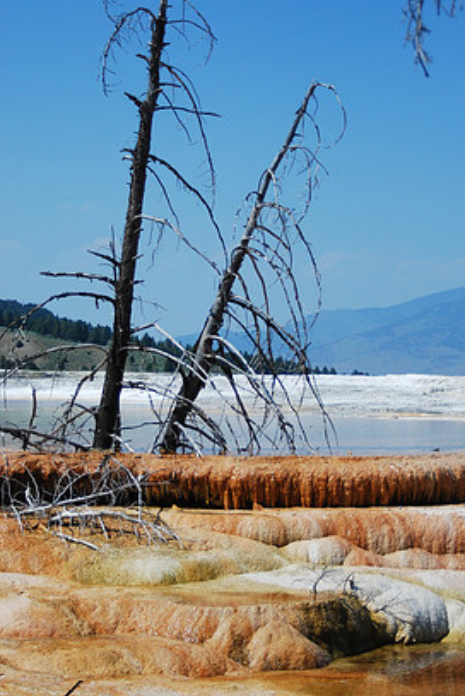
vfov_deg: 27.7
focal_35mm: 73
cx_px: 242
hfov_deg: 18.7
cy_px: 375
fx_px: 1412
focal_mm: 44
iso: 200
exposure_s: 1/2500
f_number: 5
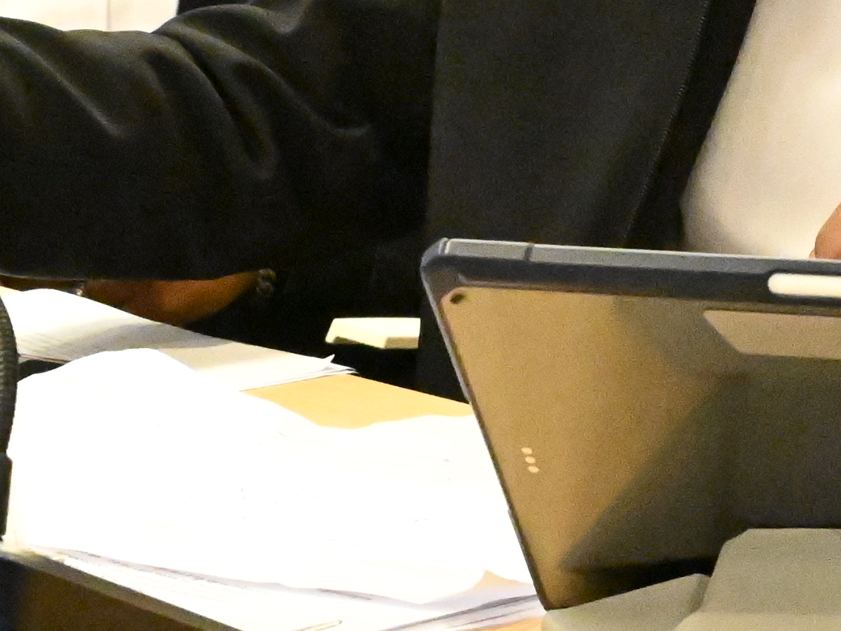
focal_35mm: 175
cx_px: 407
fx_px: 4252
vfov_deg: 8.4
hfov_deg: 11.3
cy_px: -185
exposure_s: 1/500
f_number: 6.3
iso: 25600
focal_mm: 31.5
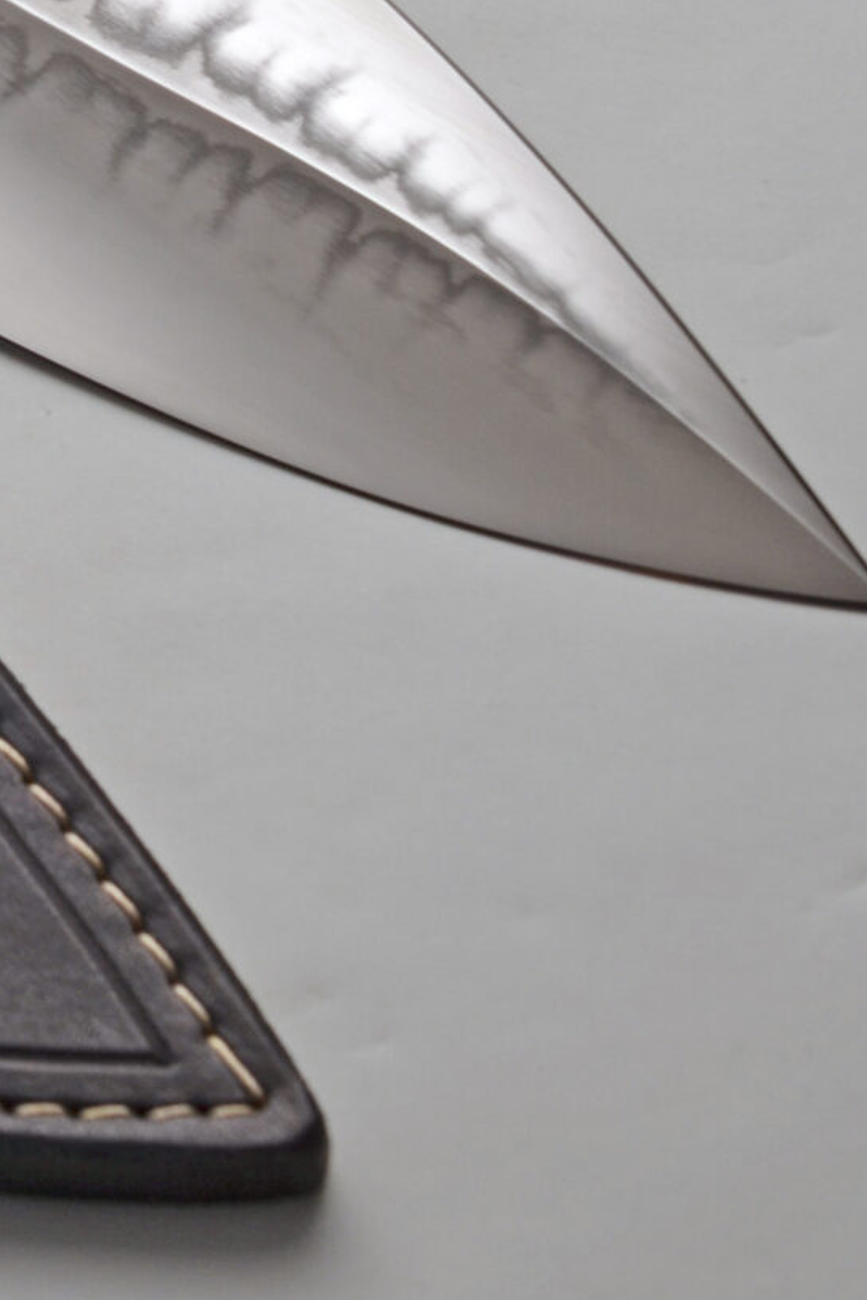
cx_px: -925
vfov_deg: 10.8
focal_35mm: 189
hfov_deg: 7.0
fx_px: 6824
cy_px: -53
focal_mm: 40
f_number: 7.1
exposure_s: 1/200
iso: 200
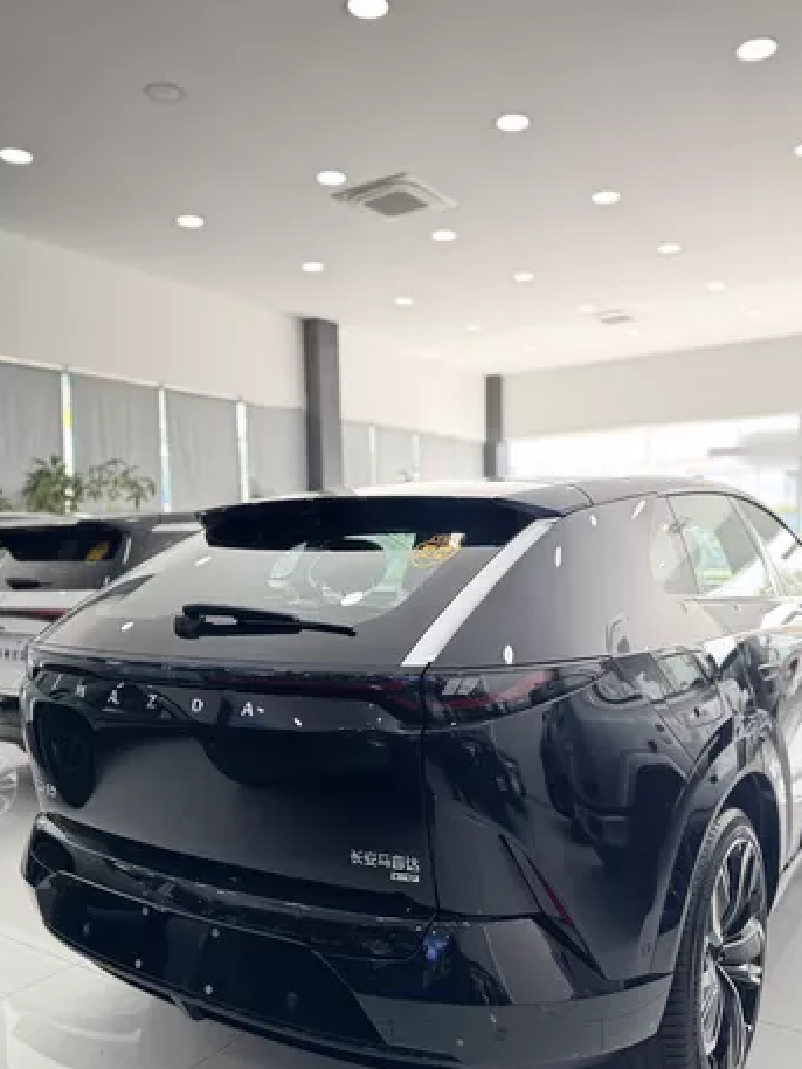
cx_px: 451
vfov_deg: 63.2
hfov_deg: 49.6
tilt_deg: -3.8
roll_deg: +0.5
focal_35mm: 28
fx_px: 865
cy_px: 602
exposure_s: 1/121
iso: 160
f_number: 1.78
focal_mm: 6.76
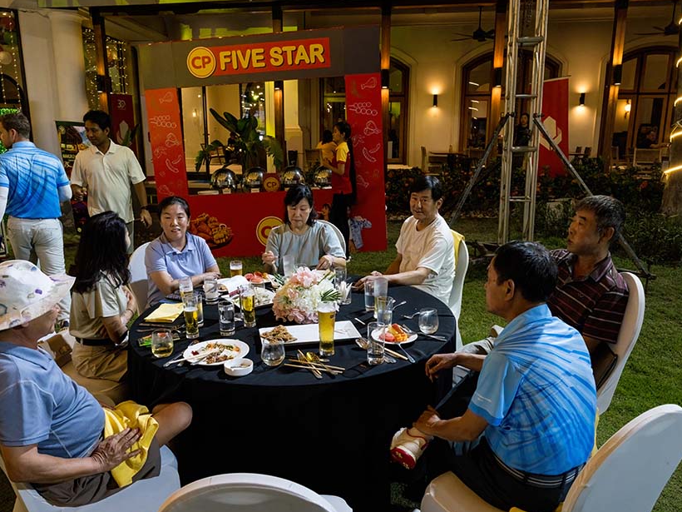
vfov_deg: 51.4
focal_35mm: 27
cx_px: 332
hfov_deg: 65.3
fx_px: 532
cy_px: 257
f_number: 7.1
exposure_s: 1/200
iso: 7200
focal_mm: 24
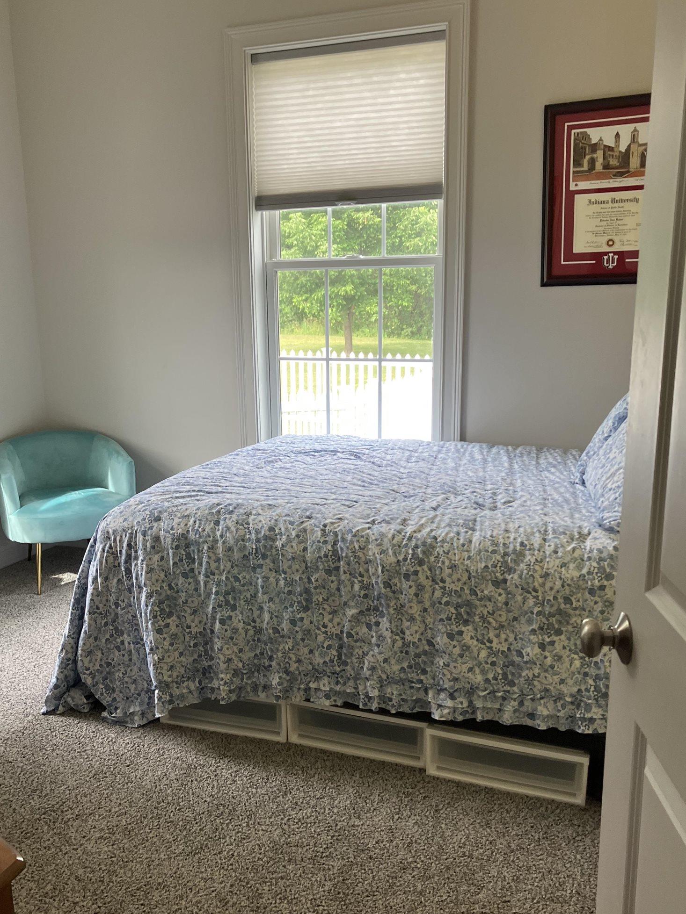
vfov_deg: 55.3
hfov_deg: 42.8
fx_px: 872
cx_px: 292
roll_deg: +1.9
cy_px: 486
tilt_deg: -11.8
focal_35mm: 33
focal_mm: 3.99
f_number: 1.8
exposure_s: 1/109
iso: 80
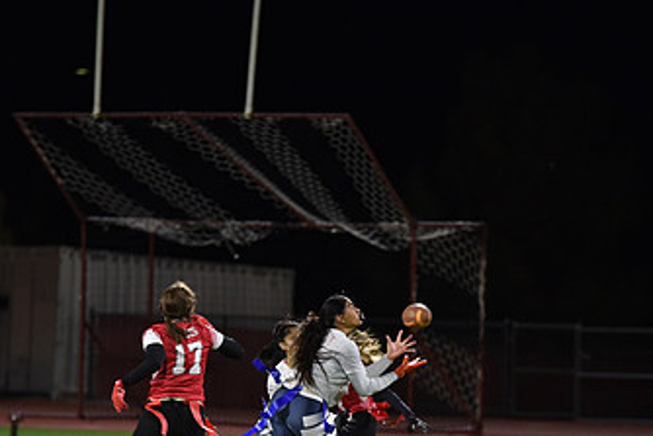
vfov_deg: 4.0
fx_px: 6297
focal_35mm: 347
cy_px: 329
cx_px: 313
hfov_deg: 5.9
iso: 4000
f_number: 2.8
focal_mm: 200
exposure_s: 1/640
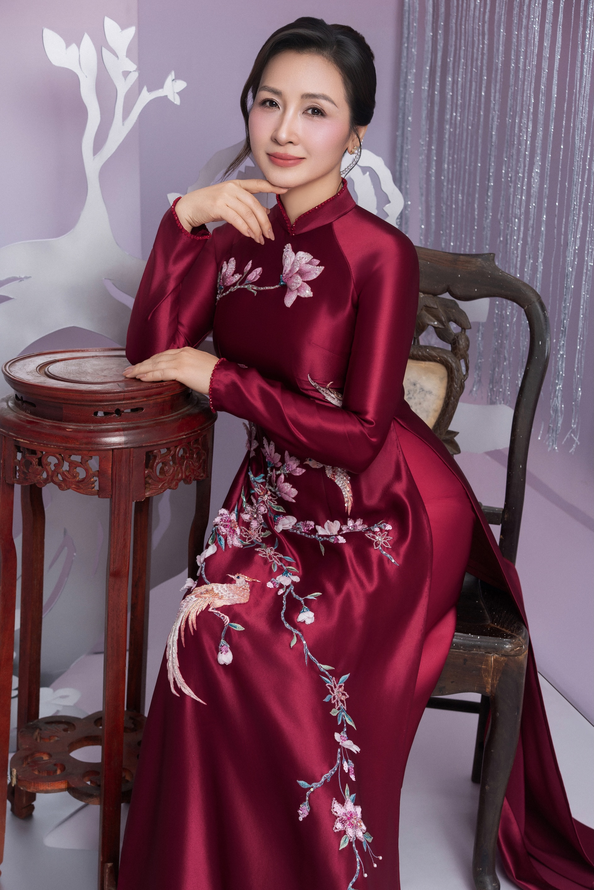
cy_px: 445
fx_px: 1361
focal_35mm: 55
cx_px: 297
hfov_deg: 24.6
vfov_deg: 36.2
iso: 200
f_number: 6.3
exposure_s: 1/160
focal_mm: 55
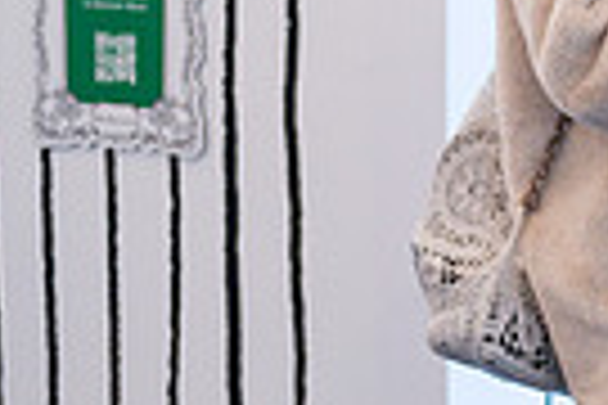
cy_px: 4
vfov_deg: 7.1
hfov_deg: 10.2
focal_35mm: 193
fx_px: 3259
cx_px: 959
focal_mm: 45
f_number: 3.5
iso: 1600
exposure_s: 1/200
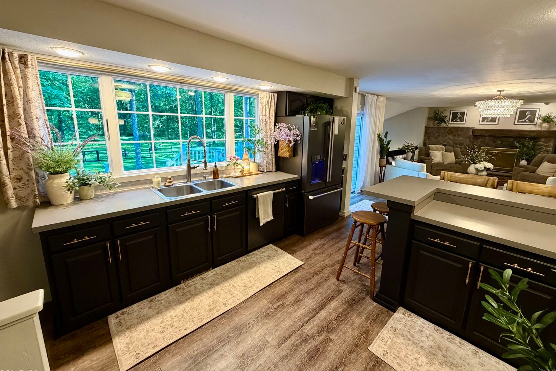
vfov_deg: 77.2
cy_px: 170
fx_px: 232
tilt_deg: -10.2
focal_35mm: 15
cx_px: 283
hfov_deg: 100.4
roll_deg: -0.9
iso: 320
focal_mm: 2.22
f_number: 2.2
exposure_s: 1/60
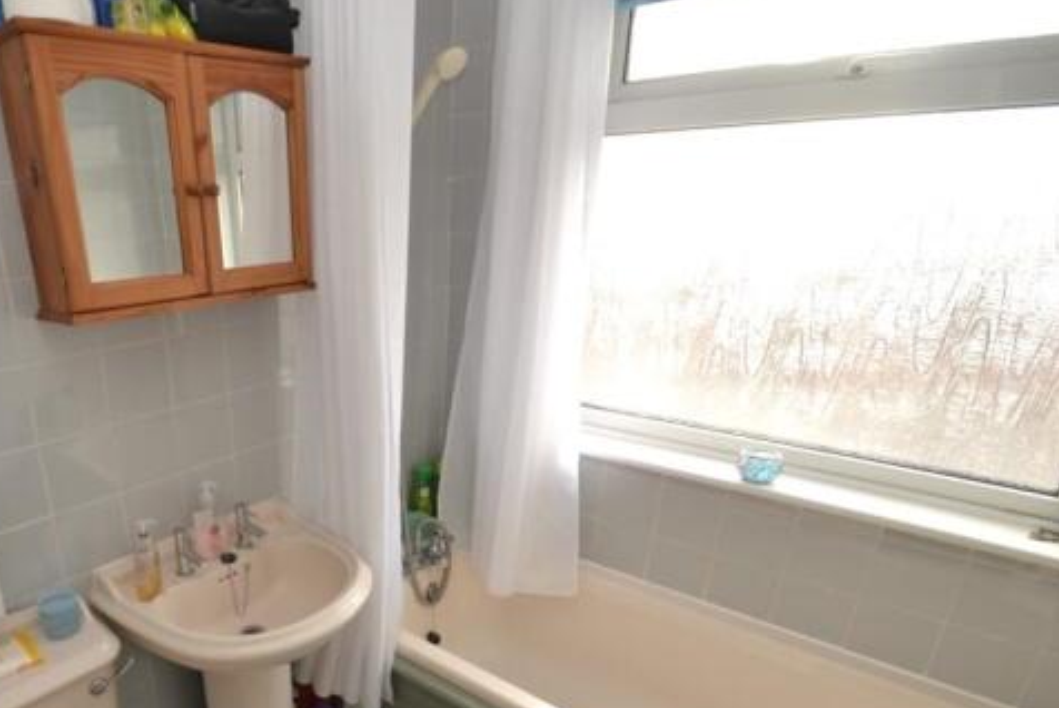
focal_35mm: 23
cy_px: 469
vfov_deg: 54.7
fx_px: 668
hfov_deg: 74.1
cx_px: 339
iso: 400
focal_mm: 11
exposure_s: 1/80
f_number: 4.5
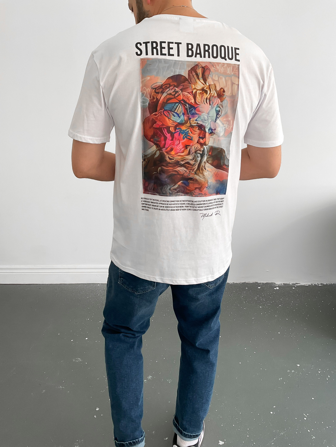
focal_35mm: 29
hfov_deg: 48.2
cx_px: 168
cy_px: 224
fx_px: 375
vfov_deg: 61.7
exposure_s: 1/120
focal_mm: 3
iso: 40
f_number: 1.8
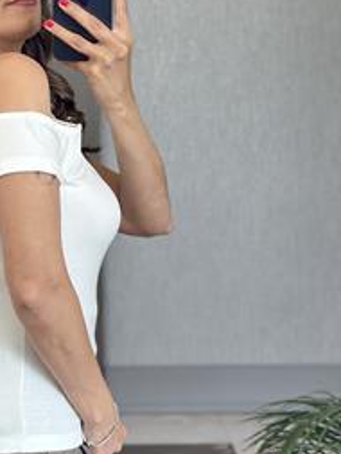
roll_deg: +2.1
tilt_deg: -14.9
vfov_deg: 20.4
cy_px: 214
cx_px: 22
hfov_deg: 15.2
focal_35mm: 96
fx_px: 1260
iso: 125
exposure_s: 1/139
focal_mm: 6.86
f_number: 1.78
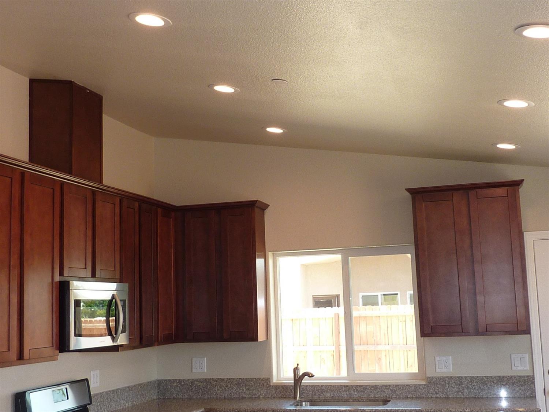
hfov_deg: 39.7
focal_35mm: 48
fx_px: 761
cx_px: 274
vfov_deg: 30.2
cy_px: 206
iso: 100
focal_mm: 4.4
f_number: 3.3
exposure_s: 1/30
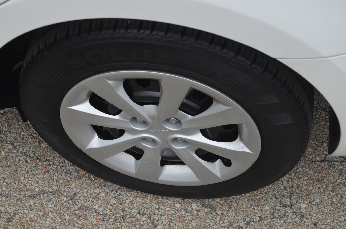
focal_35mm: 60
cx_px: 173
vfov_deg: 22.5
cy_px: 114
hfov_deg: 33.5
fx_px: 575
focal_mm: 40
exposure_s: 1/160
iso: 200
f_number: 6.3
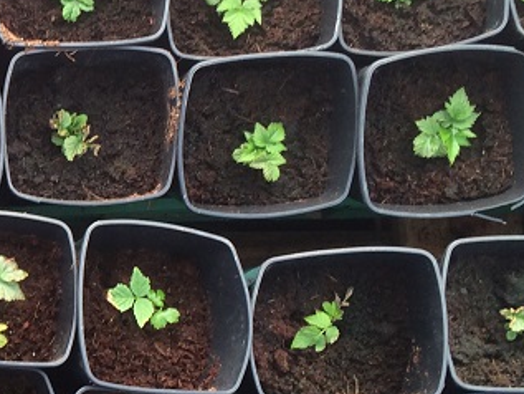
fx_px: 1469
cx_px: -228
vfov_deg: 15.2
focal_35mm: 97
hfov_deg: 18.3
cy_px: 240
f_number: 2.2
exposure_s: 1/60
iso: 50
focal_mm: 4.12
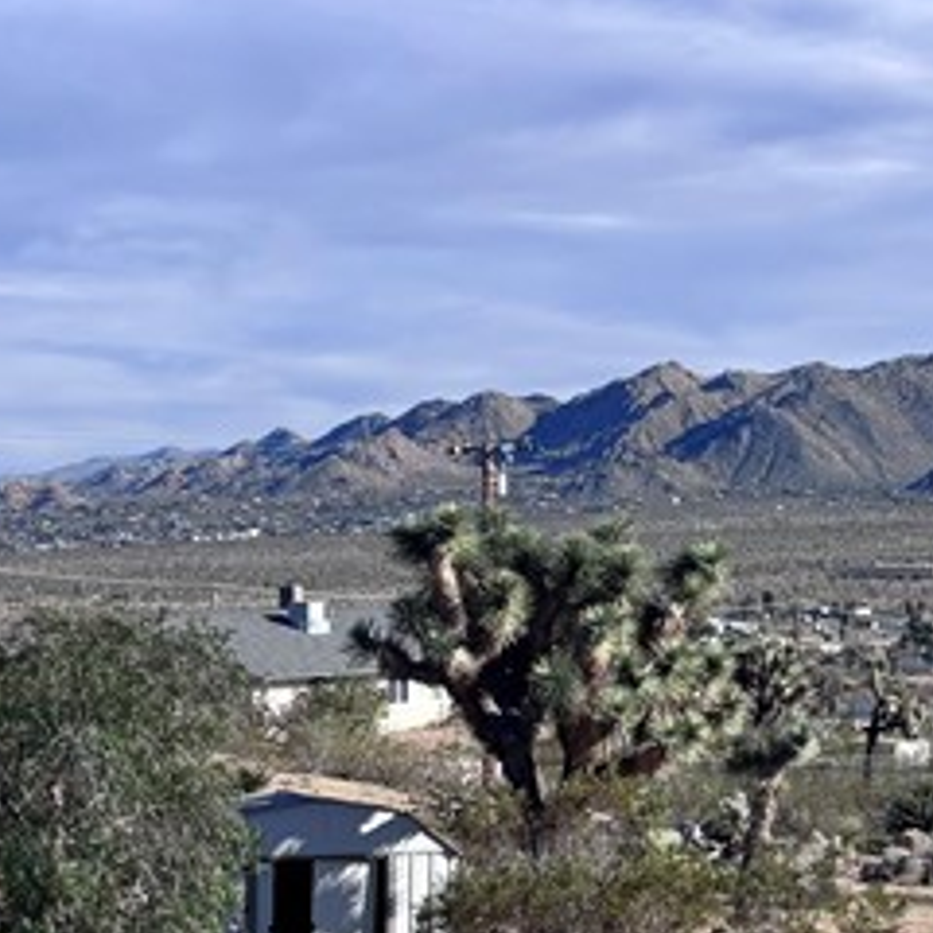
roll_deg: -0.2
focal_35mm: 98
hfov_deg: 17.4
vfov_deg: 17.7
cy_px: 606
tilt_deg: -0.4
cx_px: 871
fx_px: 2988
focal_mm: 5.96
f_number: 1.6
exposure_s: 1/4425
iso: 50
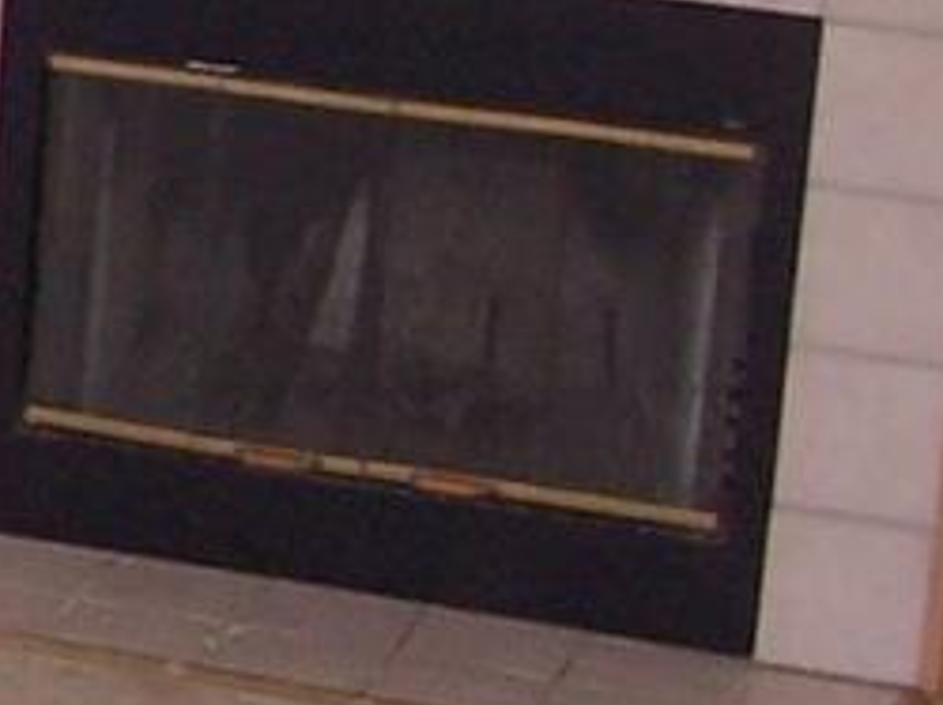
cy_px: 34
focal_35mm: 210
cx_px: -1524
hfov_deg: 8.4
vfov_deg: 7.0
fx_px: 5715
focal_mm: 6
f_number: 2.8
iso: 140
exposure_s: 1/90
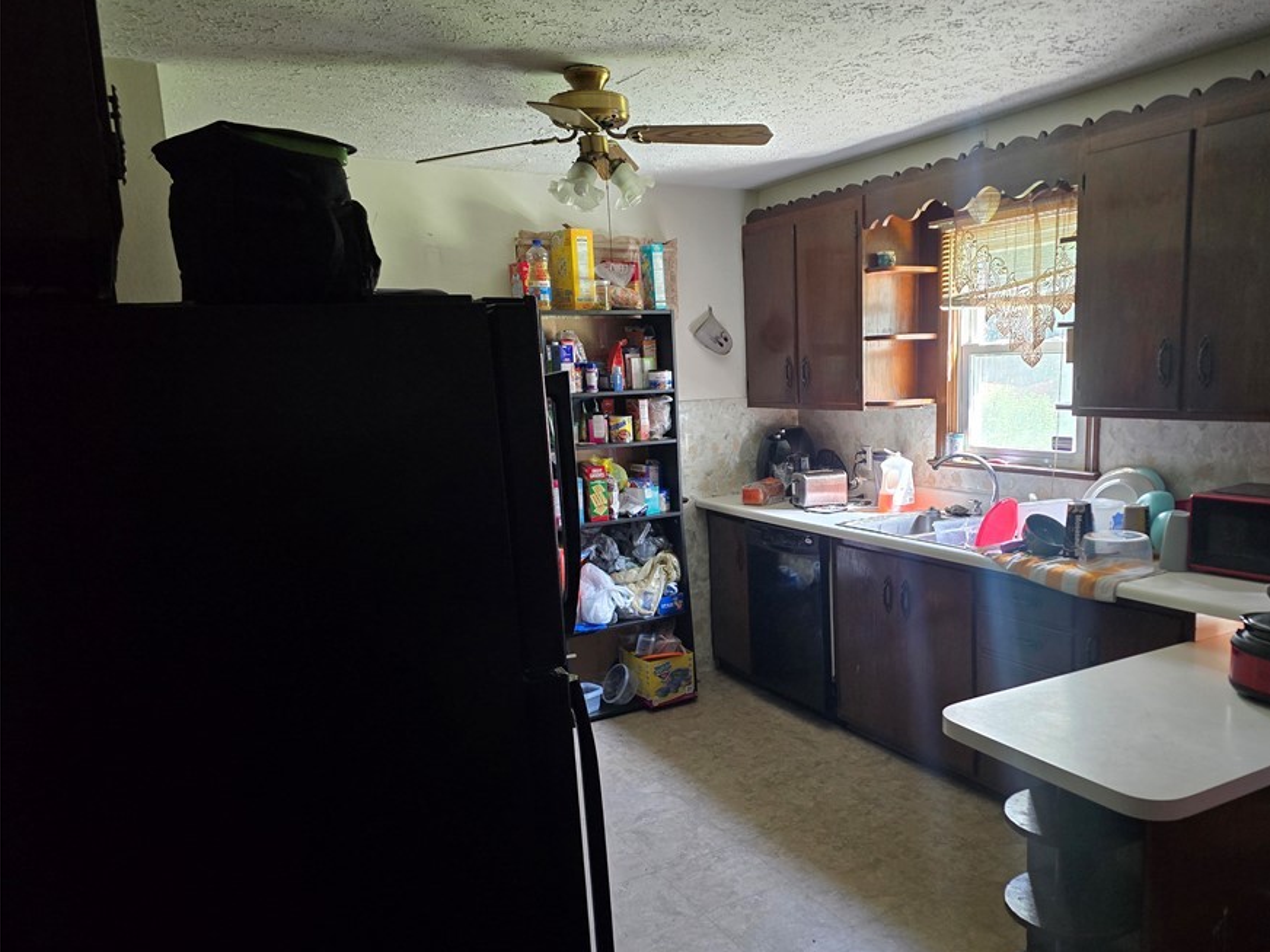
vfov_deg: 51.2
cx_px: 744
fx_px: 991
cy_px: 544
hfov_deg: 64.9
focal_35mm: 27
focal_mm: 6.3
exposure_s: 1/120
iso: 1000
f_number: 1.7
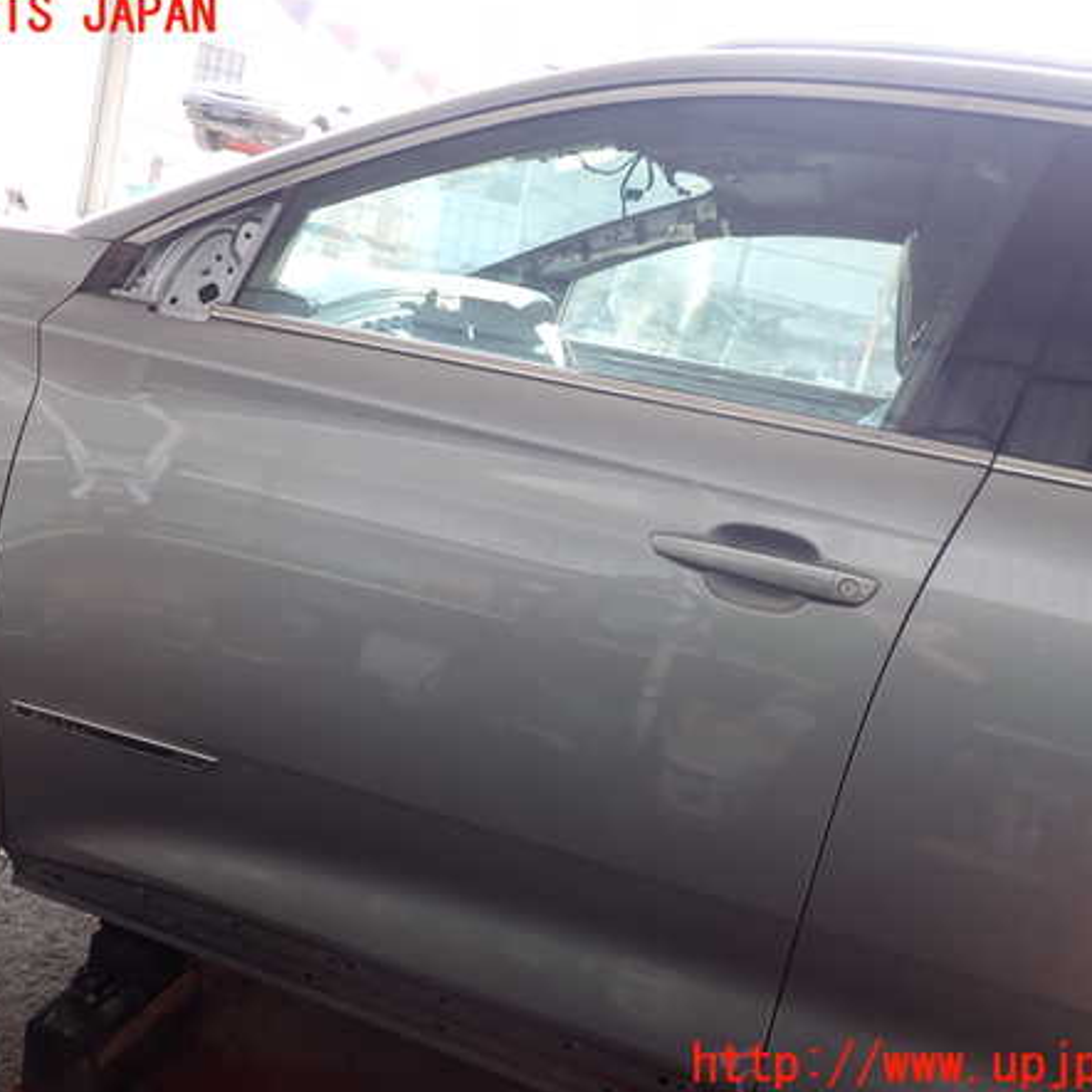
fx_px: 1285
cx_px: 509
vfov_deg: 46.0
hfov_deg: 46.0
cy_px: 541
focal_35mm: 36
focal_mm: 5.4
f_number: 2.3
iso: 100
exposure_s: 1/100
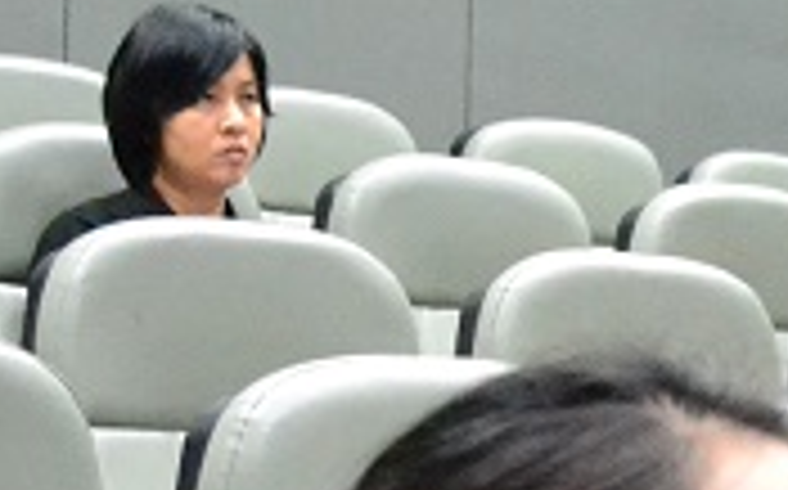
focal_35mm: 168
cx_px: 1252
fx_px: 3604
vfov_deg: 7.6
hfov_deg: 11.8
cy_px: 820
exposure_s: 1/30
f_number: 4
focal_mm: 24
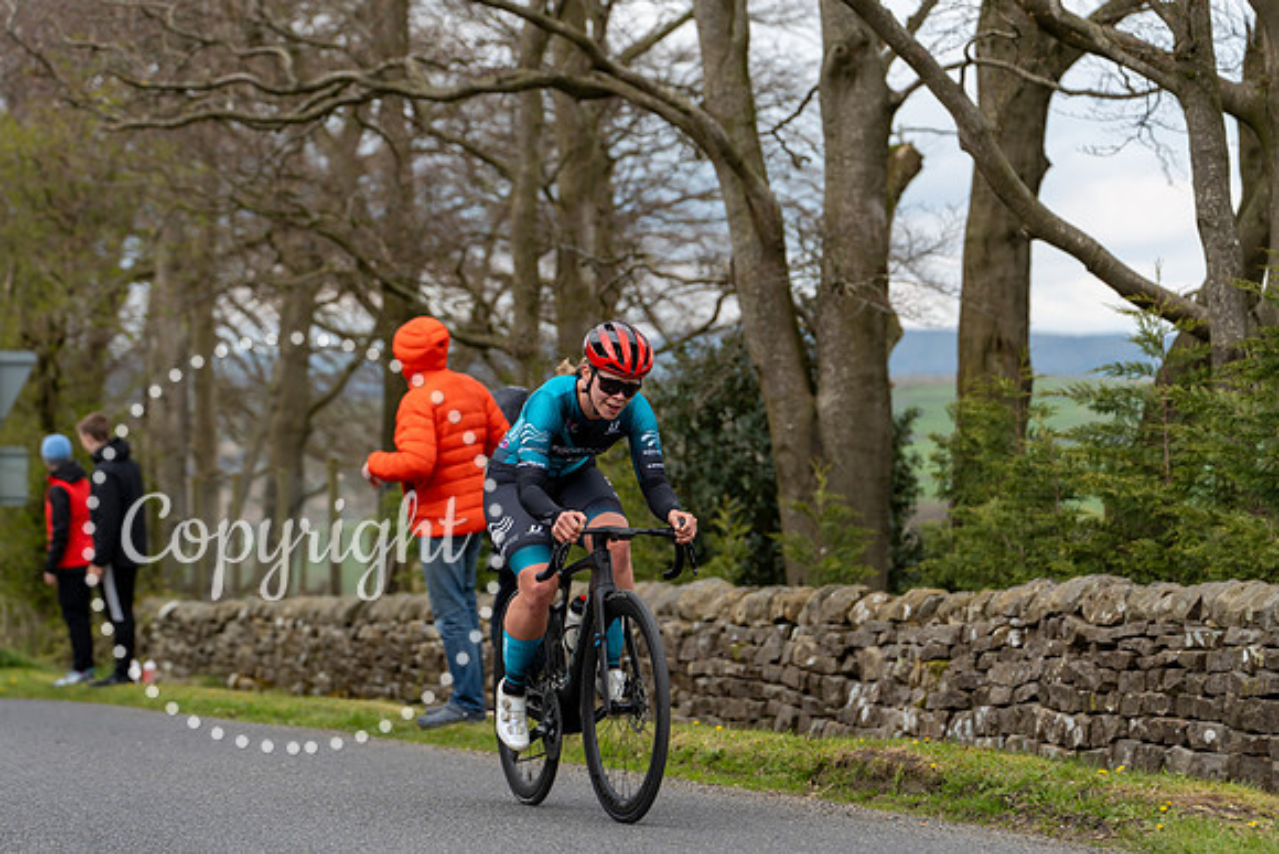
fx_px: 4406
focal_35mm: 124
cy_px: 427
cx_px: 640
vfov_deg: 11.1
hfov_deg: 16.5
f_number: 4
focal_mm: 124
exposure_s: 1/640
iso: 200
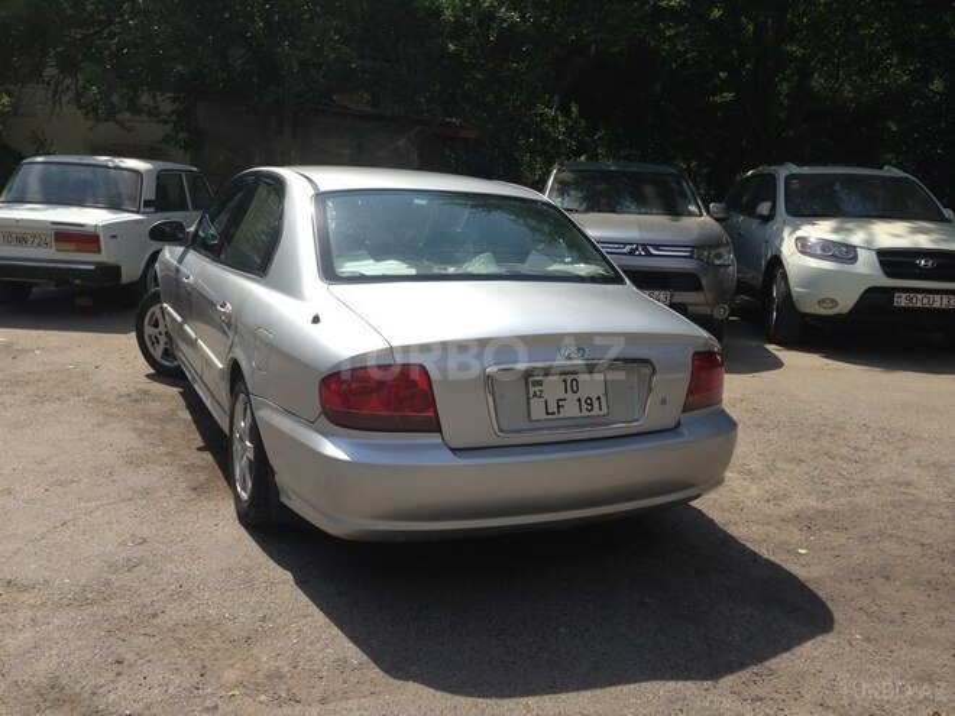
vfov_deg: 42.9
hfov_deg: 55.4
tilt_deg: -11.1
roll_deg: -1.4
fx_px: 910
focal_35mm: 33
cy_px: 358
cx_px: 478
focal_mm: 4.12
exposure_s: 1/1550
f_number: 2.4
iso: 50
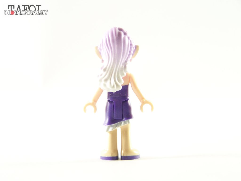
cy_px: 90
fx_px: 654
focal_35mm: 94
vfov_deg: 15.7
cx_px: 120
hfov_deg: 20.9
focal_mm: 15.6
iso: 200
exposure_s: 1/20
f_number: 3.2
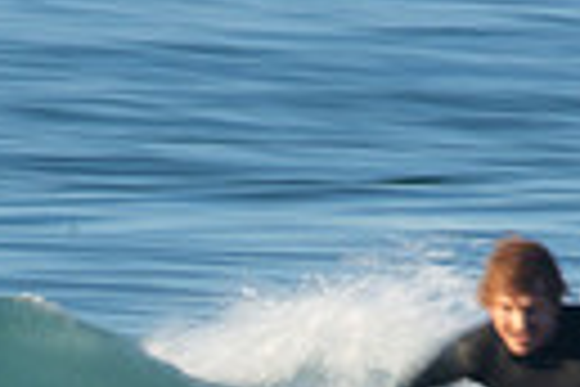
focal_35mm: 3379
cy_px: 488
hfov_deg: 0.6
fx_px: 54435
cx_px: 162
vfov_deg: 0.4
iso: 100
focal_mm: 500
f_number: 25
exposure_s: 1/15
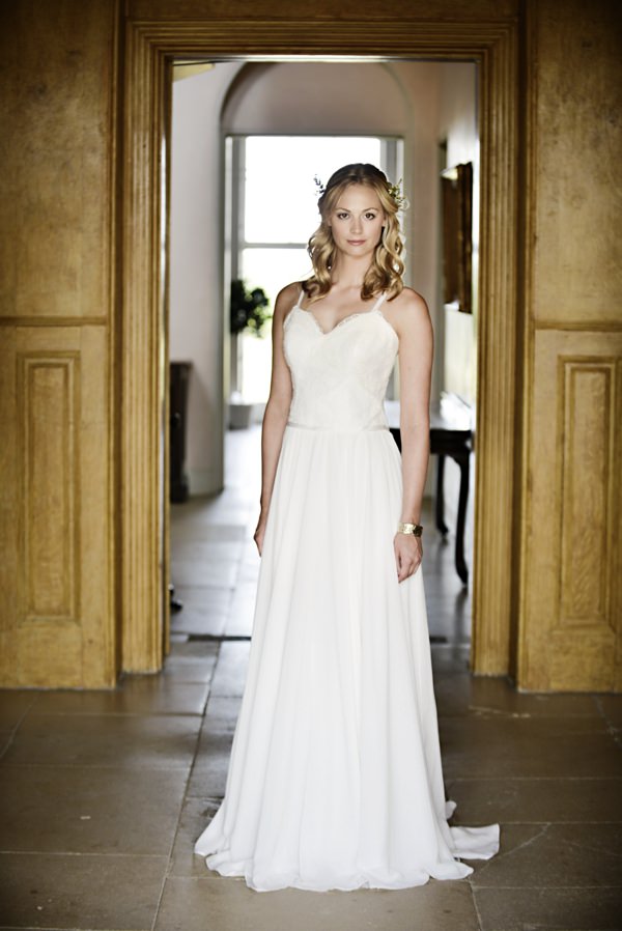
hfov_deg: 19.5
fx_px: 1811
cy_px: 466
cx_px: 311
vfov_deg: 28.8
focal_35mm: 70
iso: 250
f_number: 2.8
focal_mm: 70
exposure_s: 1/125
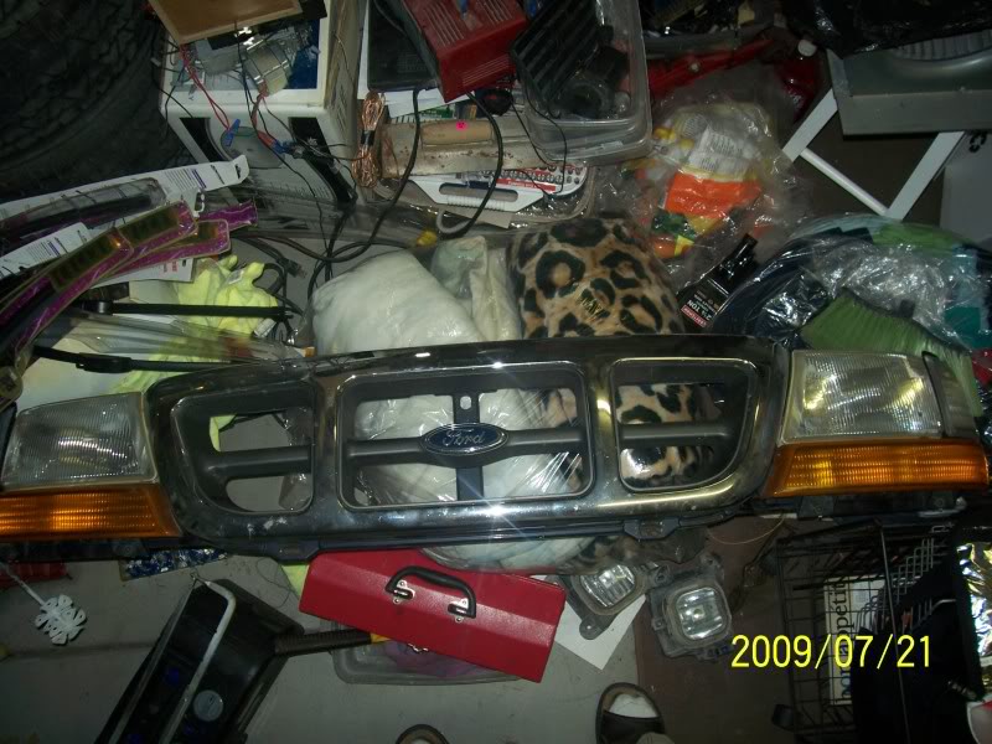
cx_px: 496
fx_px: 974
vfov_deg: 41.8
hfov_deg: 54.0
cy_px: 372
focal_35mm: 34
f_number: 2.7
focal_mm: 5.6
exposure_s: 1/60
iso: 80
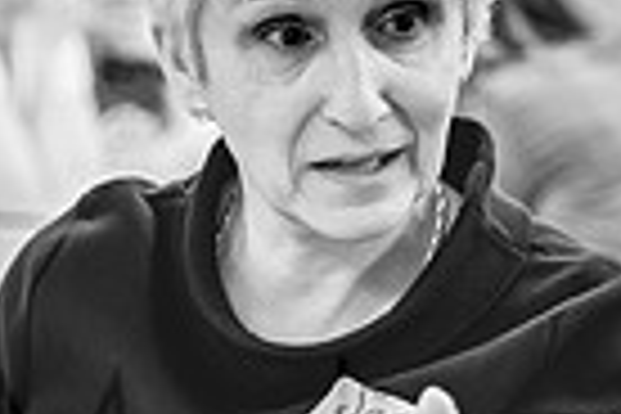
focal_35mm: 286
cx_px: -195
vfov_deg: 4.8
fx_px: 4933
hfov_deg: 7.1
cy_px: 442
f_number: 2.8
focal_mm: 65
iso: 1000
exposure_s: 1/60
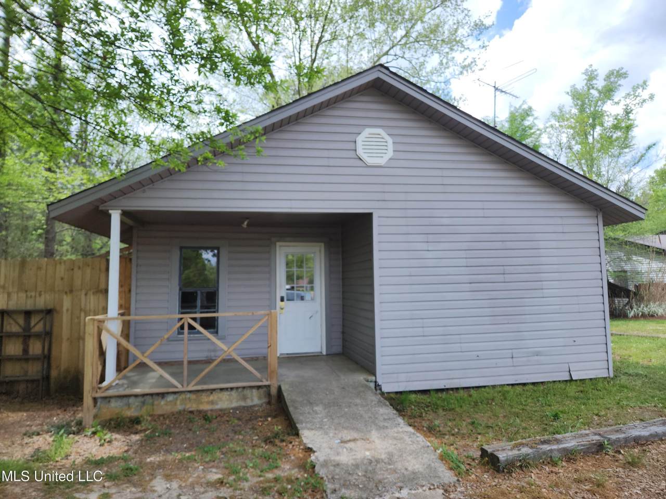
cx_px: 333
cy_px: 250
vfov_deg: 58.9
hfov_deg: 73.9
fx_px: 443
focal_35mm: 23
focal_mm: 5.4
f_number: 1.8
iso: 20
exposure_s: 1/661
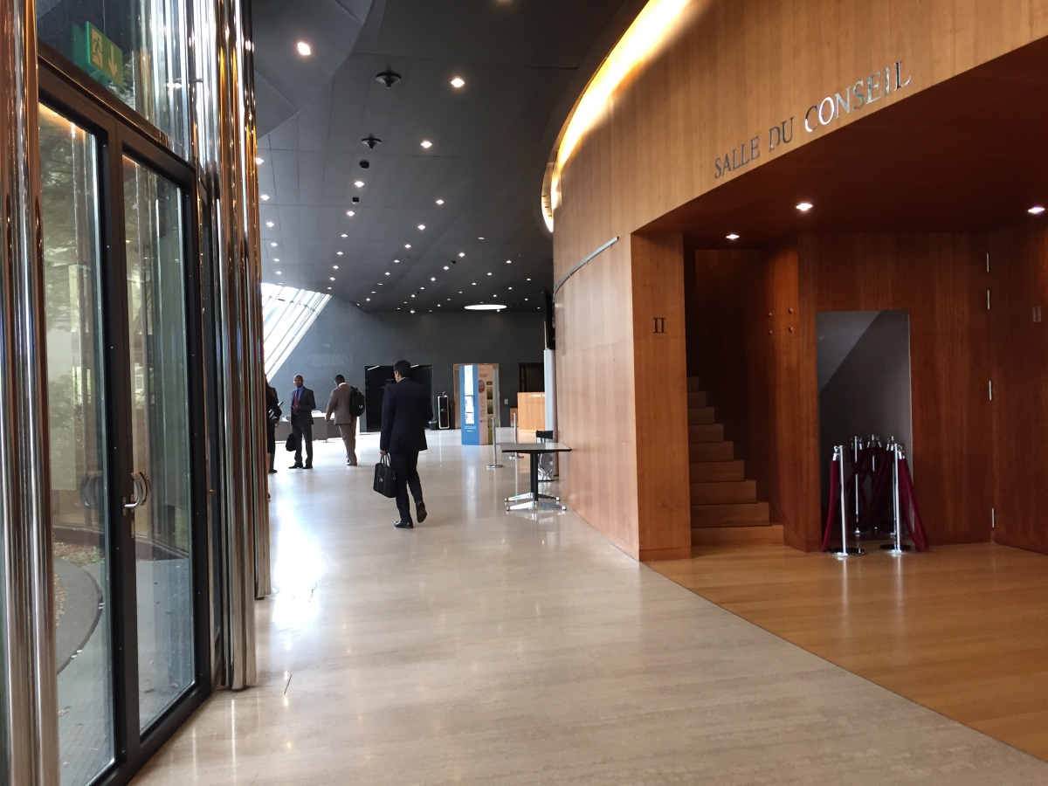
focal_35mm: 29
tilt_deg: -1.6
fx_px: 878
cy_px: 393
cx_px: 524
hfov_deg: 61.7
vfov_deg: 48.2
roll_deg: +0.5
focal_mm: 4.15
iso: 64
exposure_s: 1/33
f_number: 2.2
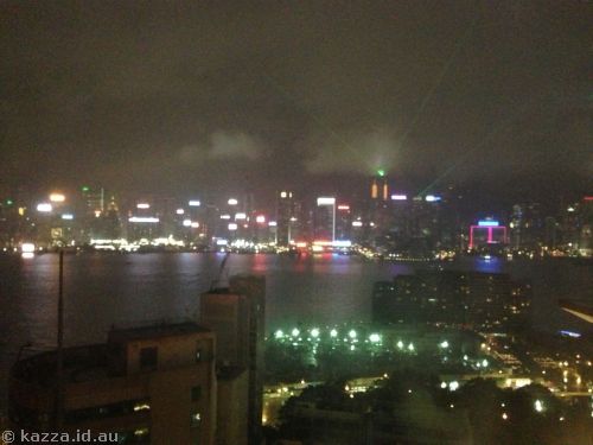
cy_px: 222
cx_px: 296
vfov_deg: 42.9
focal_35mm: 33
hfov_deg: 55.4
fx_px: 565
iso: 3200
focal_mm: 4.13
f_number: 2.4
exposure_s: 1/15
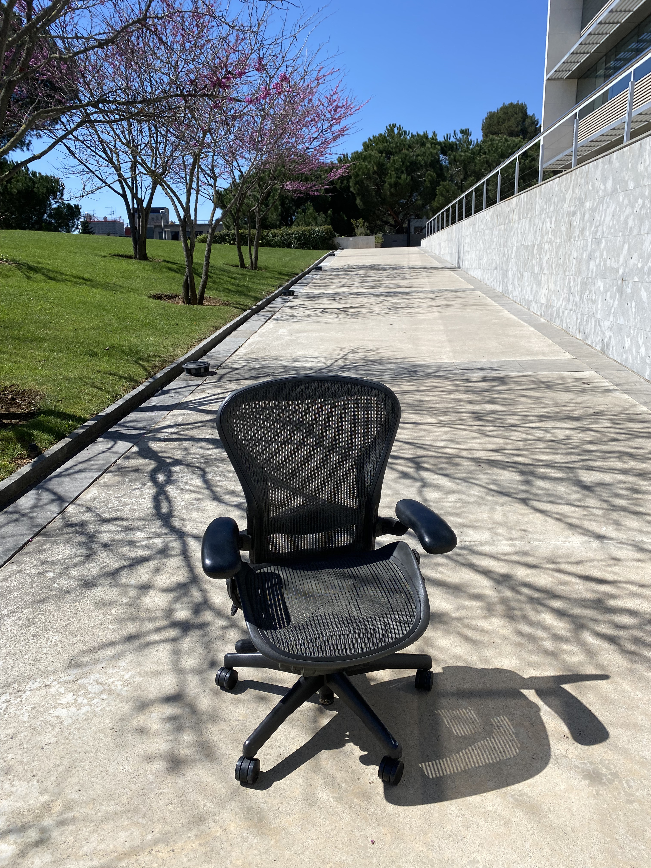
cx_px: 326
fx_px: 652
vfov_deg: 67.3
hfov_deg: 53.1
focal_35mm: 26
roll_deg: +0.1
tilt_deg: -14.3
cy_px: 434
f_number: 1.8
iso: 32
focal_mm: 4.25
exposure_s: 1/3125
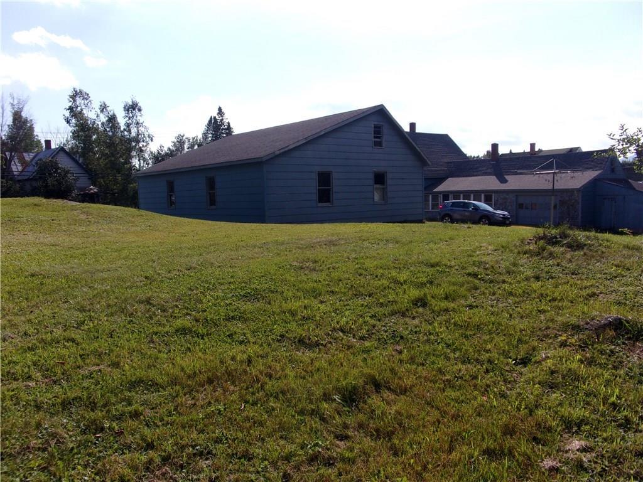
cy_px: 241
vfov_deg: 49.7
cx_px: 322
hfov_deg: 63.4
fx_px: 520
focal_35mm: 28
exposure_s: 1/125
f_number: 10.8
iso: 80
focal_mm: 5.1
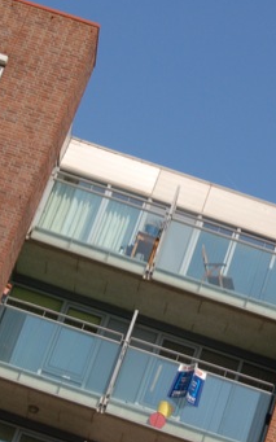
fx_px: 1312
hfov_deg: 12.0
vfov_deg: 19.1
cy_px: 227
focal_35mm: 109
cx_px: 184
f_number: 11
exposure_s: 1/500
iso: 400
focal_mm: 38
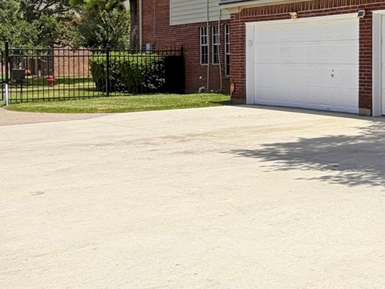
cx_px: 485
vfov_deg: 26.9
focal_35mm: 53
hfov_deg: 29.8
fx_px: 590
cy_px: 51
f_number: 2.2
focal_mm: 2.2
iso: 20
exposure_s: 1/1250
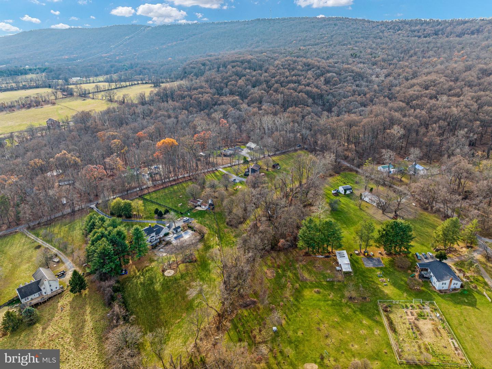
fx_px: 341
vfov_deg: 56.8
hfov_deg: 71.6
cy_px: 184
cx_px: 246
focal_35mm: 24
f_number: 4
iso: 100
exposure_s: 1/320
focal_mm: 12.29
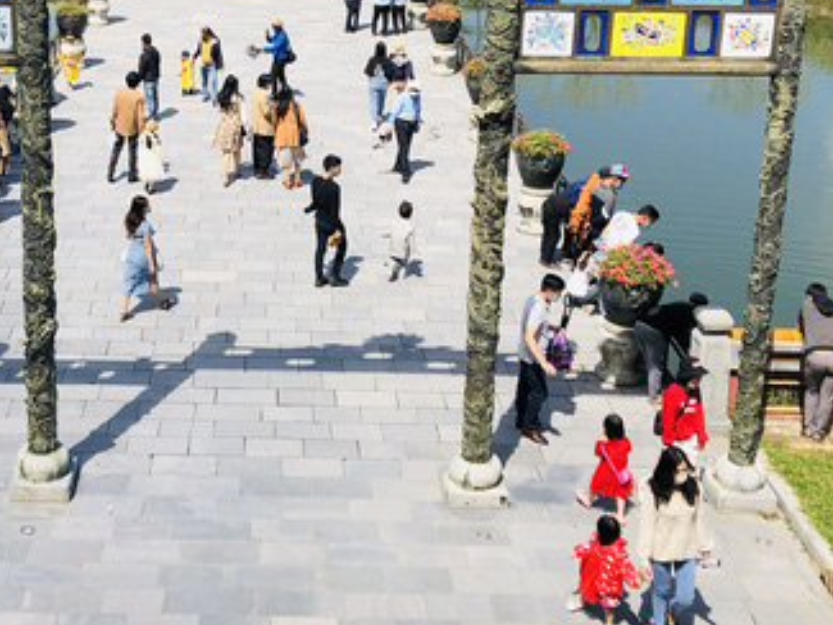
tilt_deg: -18.0
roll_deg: +0.7
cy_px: 143
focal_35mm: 56
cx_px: 236
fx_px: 1348
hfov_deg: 33.8
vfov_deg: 25.7
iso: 20
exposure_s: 1/1845
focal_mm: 3.99
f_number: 1.8
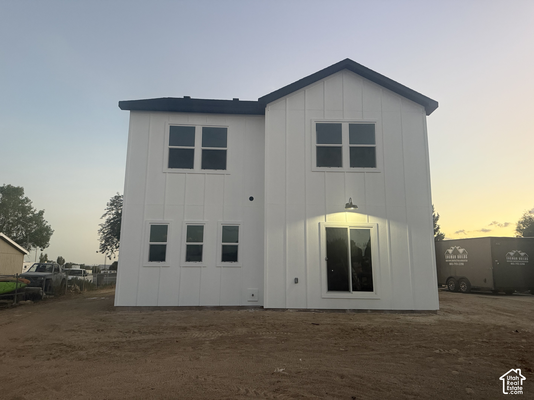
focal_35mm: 24
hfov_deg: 71.6
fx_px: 370
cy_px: 200
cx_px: 267
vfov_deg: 56.8
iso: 400
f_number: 1.78
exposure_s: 1/60
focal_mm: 6.76
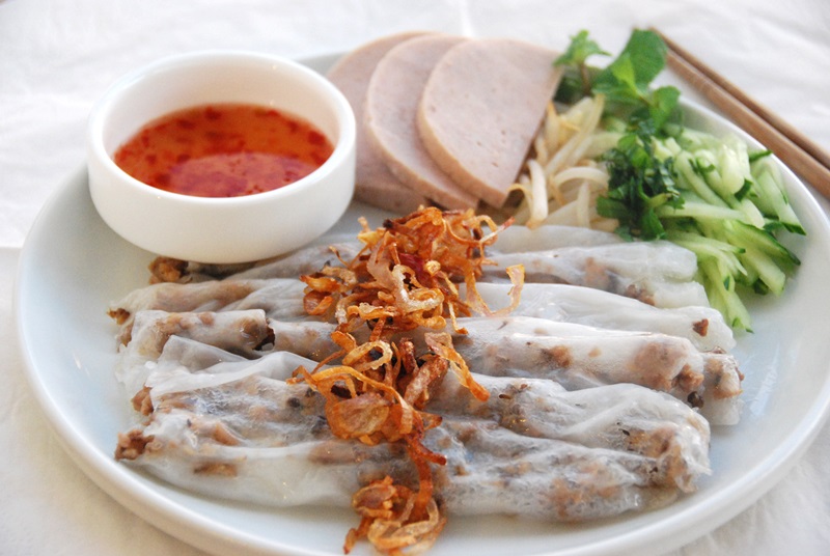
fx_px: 2251
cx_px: 415
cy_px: 278
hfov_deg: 20.9
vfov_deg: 14.1
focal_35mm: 98
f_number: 5
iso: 1600
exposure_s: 1/50
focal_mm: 65
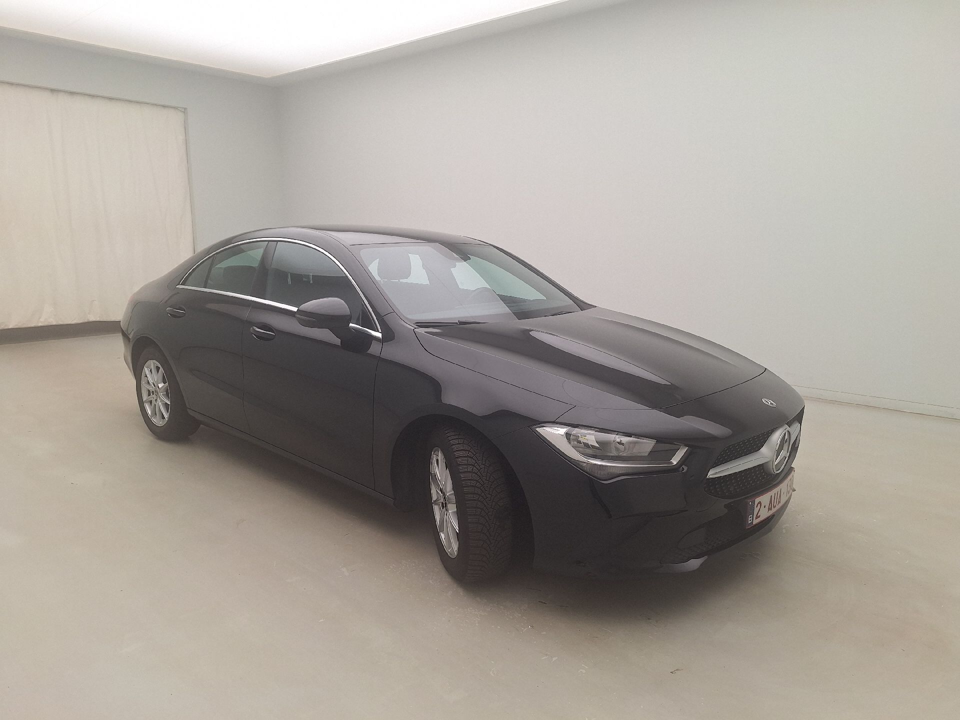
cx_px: 480
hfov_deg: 73.9
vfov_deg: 58.9
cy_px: 360
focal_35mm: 23
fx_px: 638
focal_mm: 5.54
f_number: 1.8
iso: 40
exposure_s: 1/119
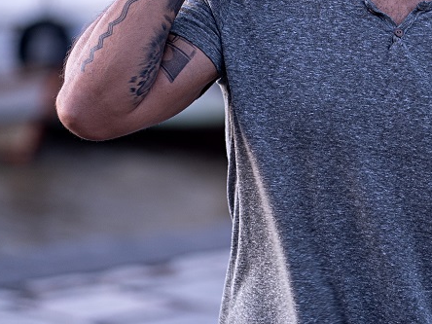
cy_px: -13
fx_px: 2409
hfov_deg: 10.2
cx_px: 388
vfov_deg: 7.7
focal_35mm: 193
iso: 200
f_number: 2
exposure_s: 1/125
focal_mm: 85
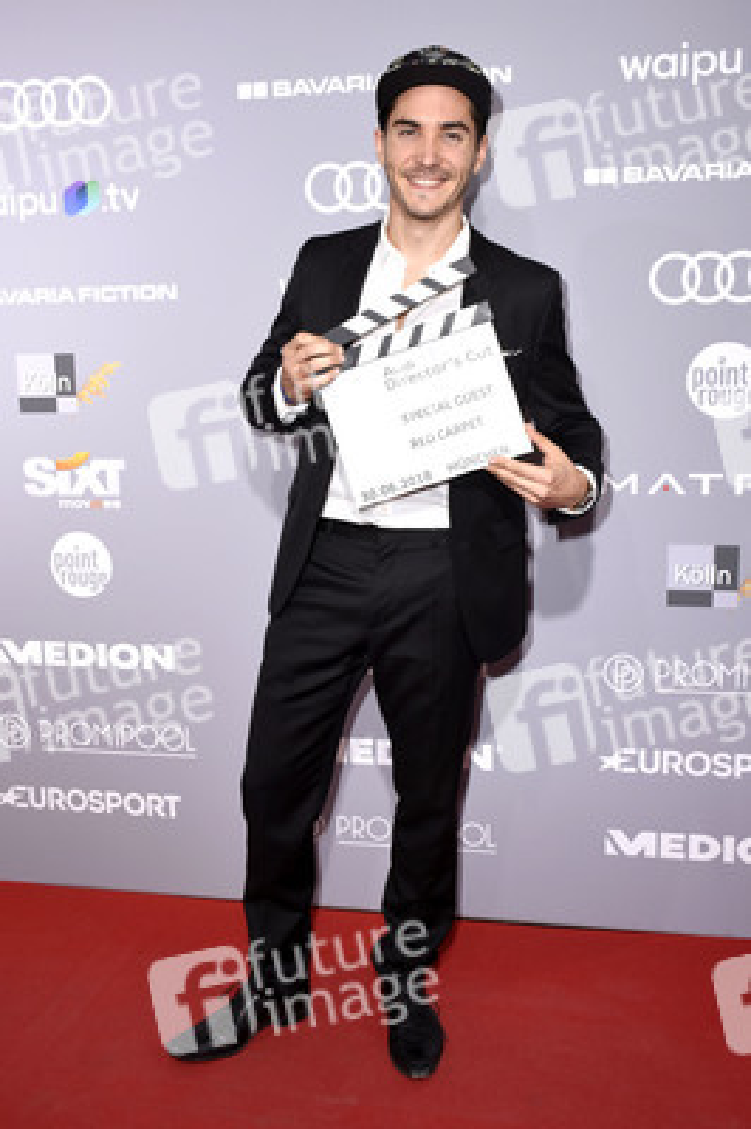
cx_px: 376
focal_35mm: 34
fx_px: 1081
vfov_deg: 55.1
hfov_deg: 38.3
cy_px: 564
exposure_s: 1/125
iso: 250
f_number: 6.3
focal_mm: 23
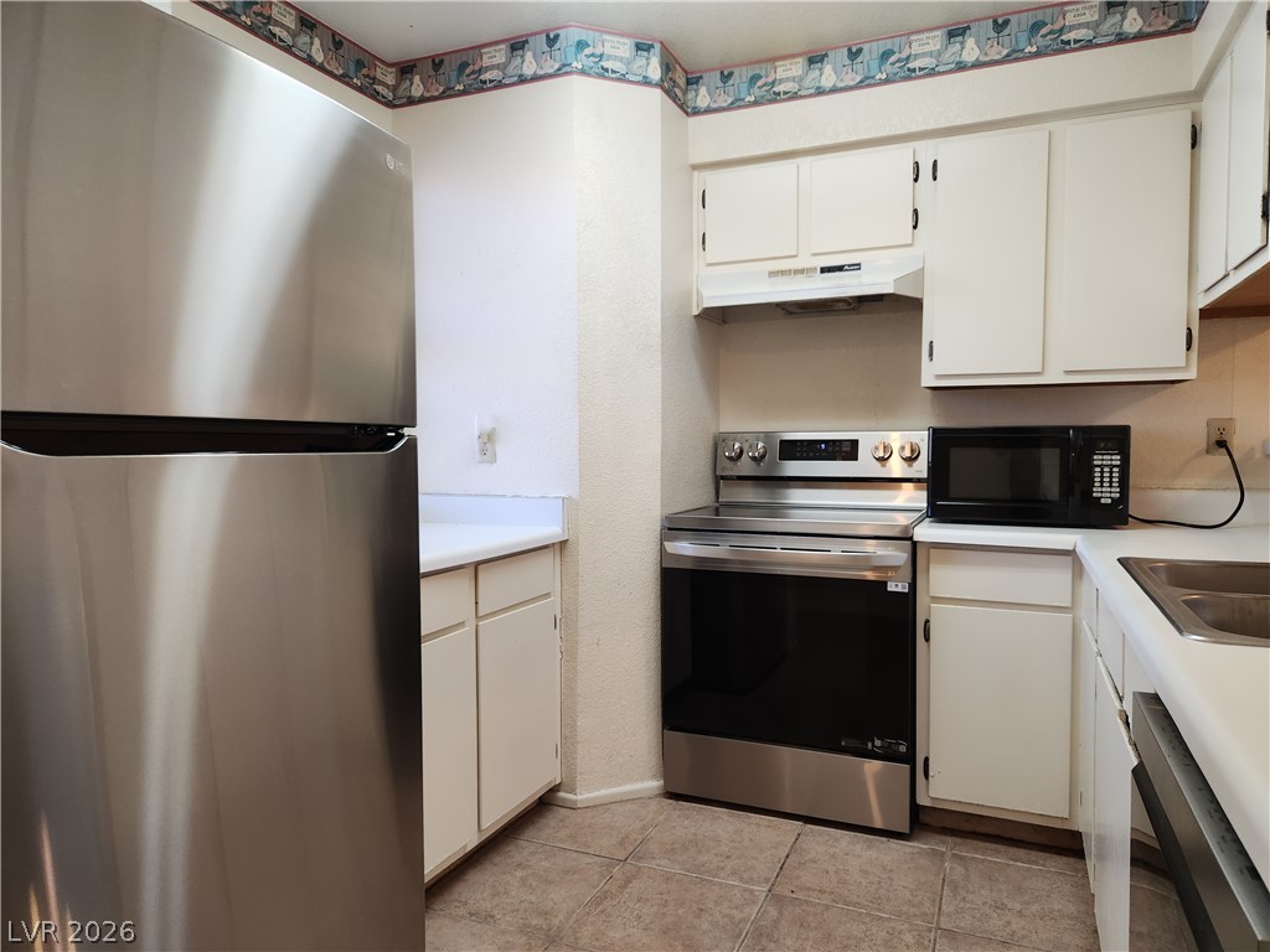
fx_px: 844
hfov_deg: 73.9
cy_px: 476
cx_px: 635
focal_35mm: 23
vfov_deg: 58.9
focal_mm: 5.4
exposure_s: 1/120
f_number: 1.8
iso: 160
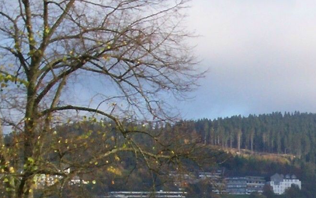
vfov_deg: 9.6
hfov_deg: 15.2
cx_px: 375
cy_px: 268
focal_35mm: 133
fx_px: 1145
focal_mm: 5.9
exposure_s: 1/322
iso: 100
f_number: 4.5
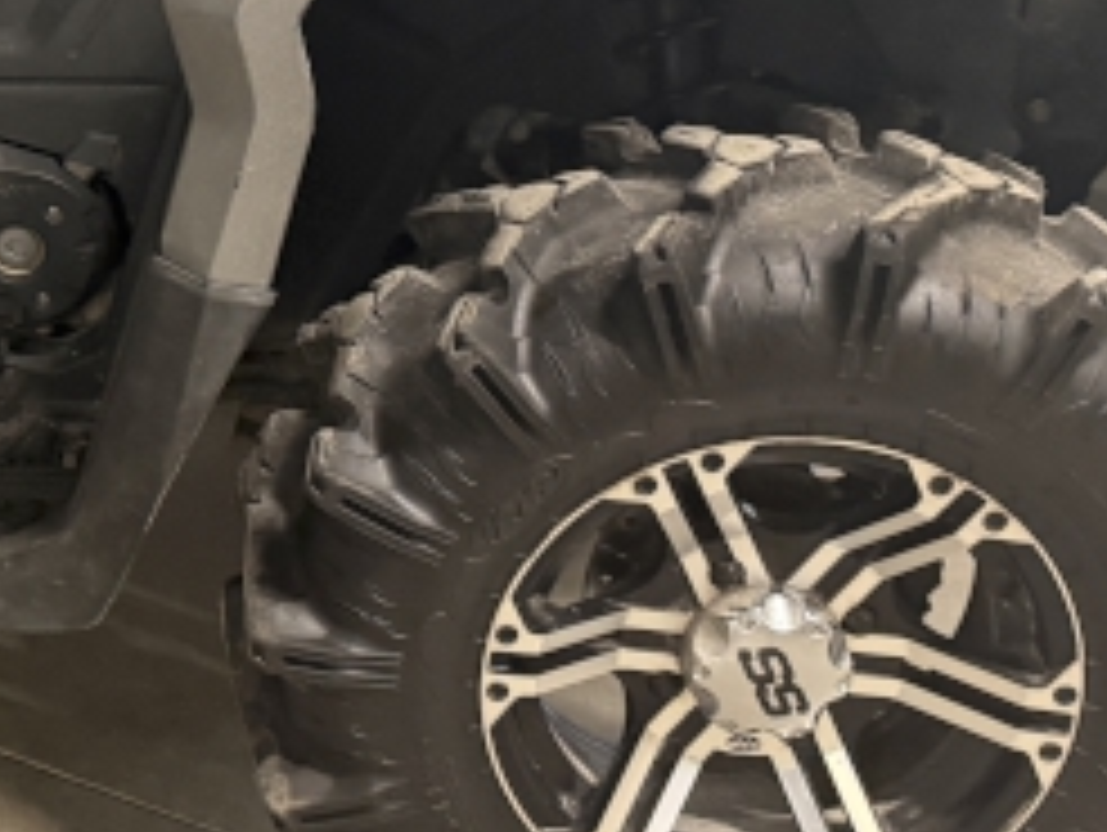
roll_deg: +4.3
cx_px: -99
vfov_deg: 18.6
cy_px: 94
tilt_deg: -17.5
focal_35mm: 78
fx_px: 2497
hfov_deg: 23.5
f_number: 1.78
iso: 640
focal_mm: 6.76
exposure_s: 1/60
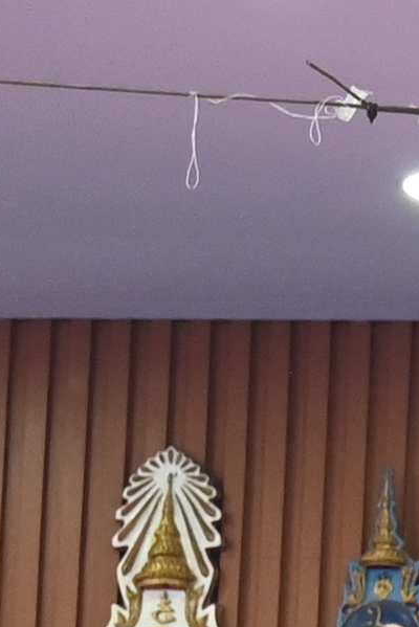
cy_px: 1570
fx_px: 6155
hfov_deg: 3.6
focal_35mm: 353
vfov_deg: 5.6
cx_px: 2071
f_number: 5
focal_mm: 35
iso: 1000
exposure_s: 1/125
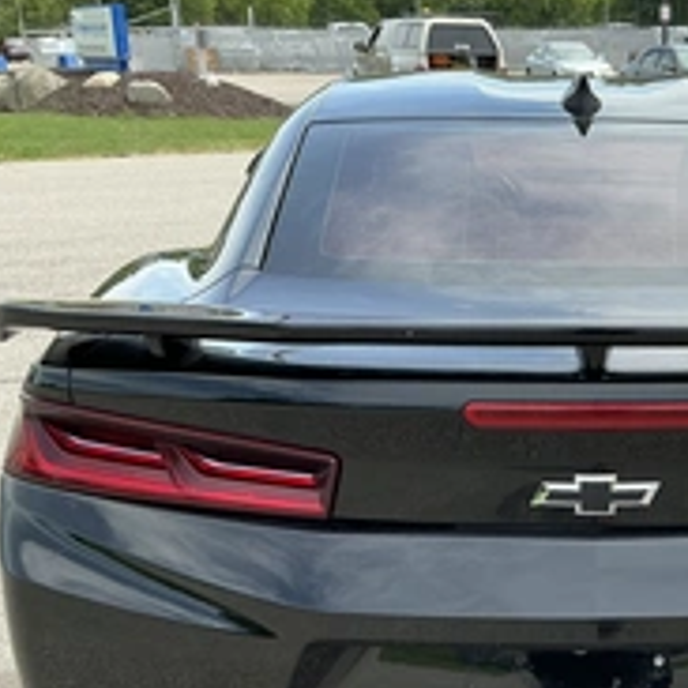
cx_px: 632
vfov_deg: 31.1
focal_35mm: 54
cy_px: 515
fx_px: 1214
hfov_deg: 30.1
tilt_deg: -20.5
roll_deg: -1.0
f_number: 1.8
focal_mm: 3
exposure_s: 1/719
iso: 25
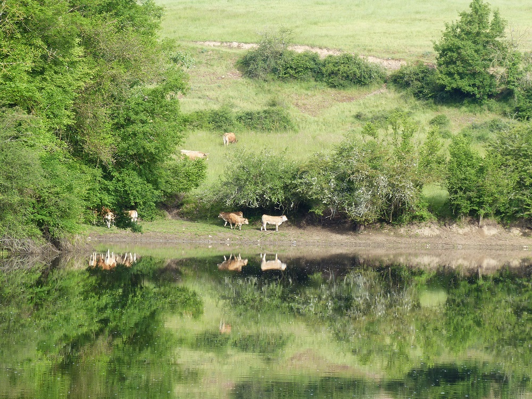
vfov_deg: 7.0
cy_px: 200
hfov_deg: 9.4
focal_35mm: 211
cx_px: 266
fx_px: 3243
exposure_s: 1/250
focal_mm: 37.9
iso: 100
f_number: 4
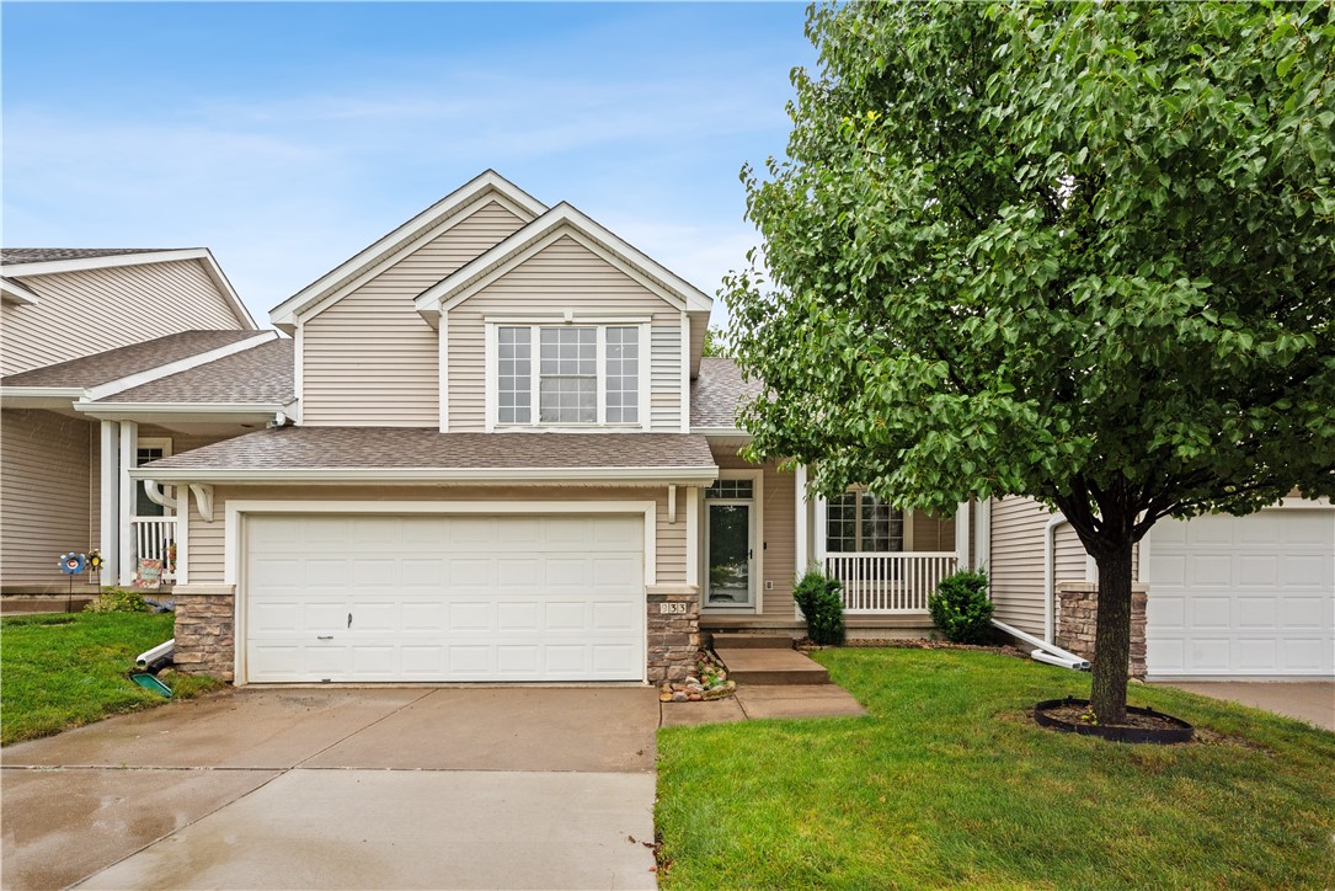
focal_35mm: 16
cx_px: 668
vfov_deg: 73.8
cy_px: 446
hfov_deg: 96.7
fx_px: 593
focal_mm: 16
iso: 800
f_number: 9
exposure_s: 1/640
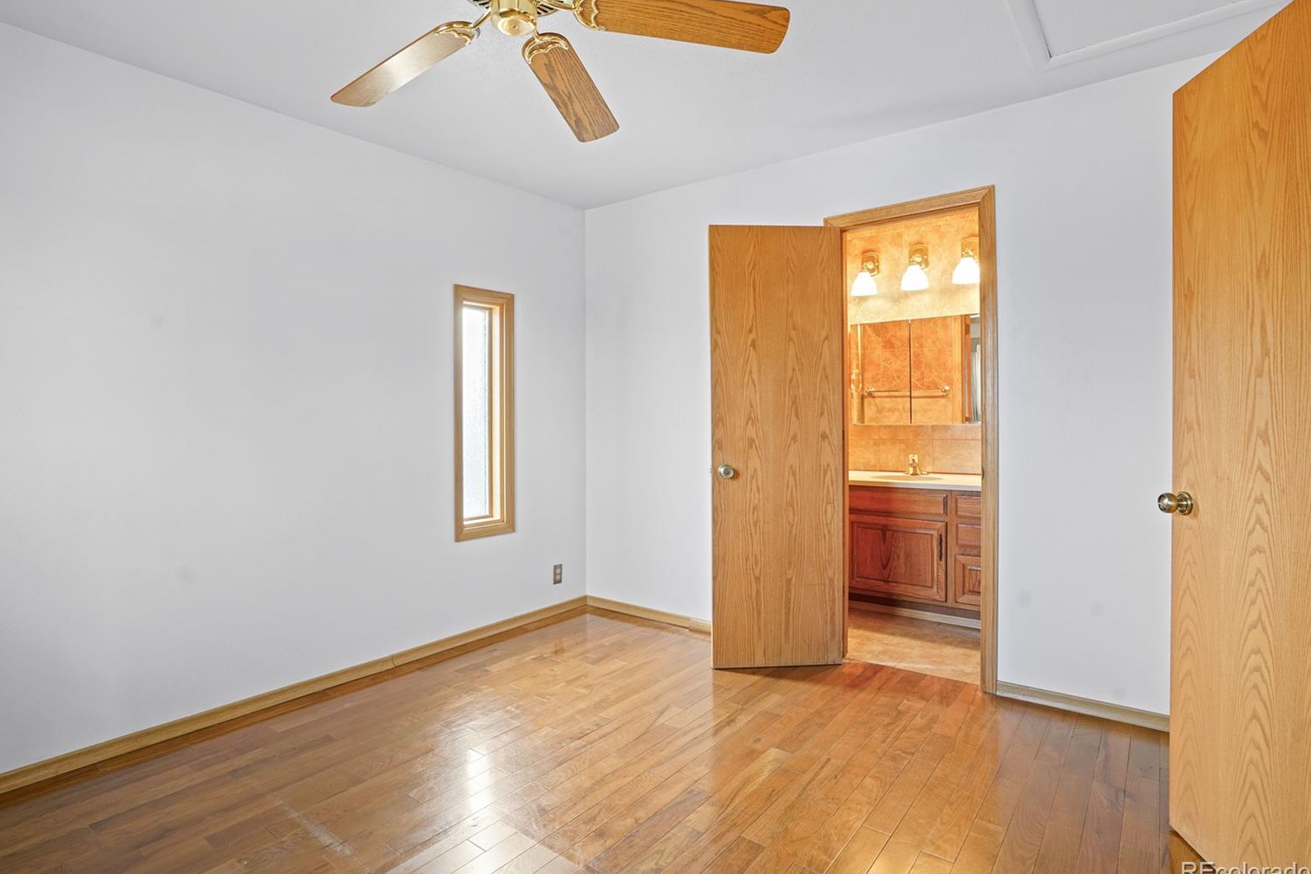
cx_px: 627
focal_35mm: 18
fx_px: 655
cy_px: 427
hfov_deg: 90.0
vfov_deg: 67.4
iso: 400
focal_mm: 17
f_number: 8
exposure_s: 1
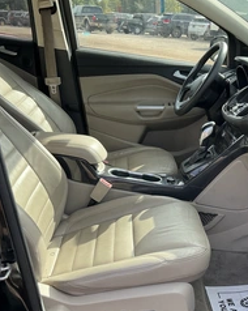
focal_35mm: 46
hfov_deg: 32.1
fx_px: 423
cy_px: 192
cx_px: 184
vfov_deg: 40.1
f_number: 1.8
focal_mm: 3
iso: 25
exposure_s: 1/300
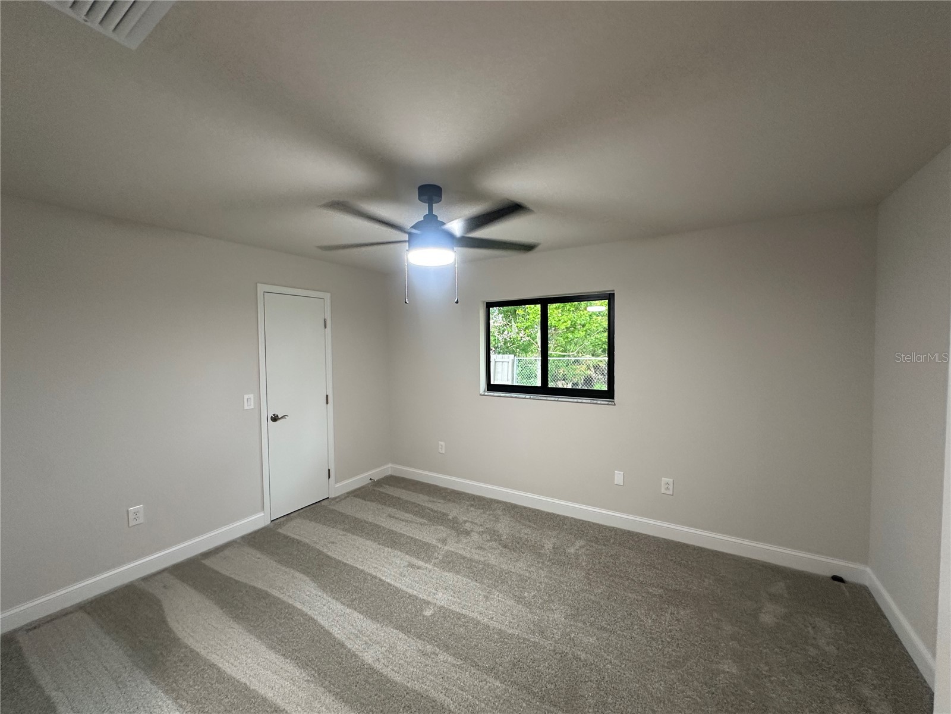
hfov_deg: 102.1
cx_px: 476
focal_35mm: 14
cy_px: 357
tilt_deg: -2.2
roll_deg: +0.2
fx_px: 385
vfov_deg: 85.7
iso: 250
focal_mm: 2.22
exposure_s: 1/41
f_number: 2.2
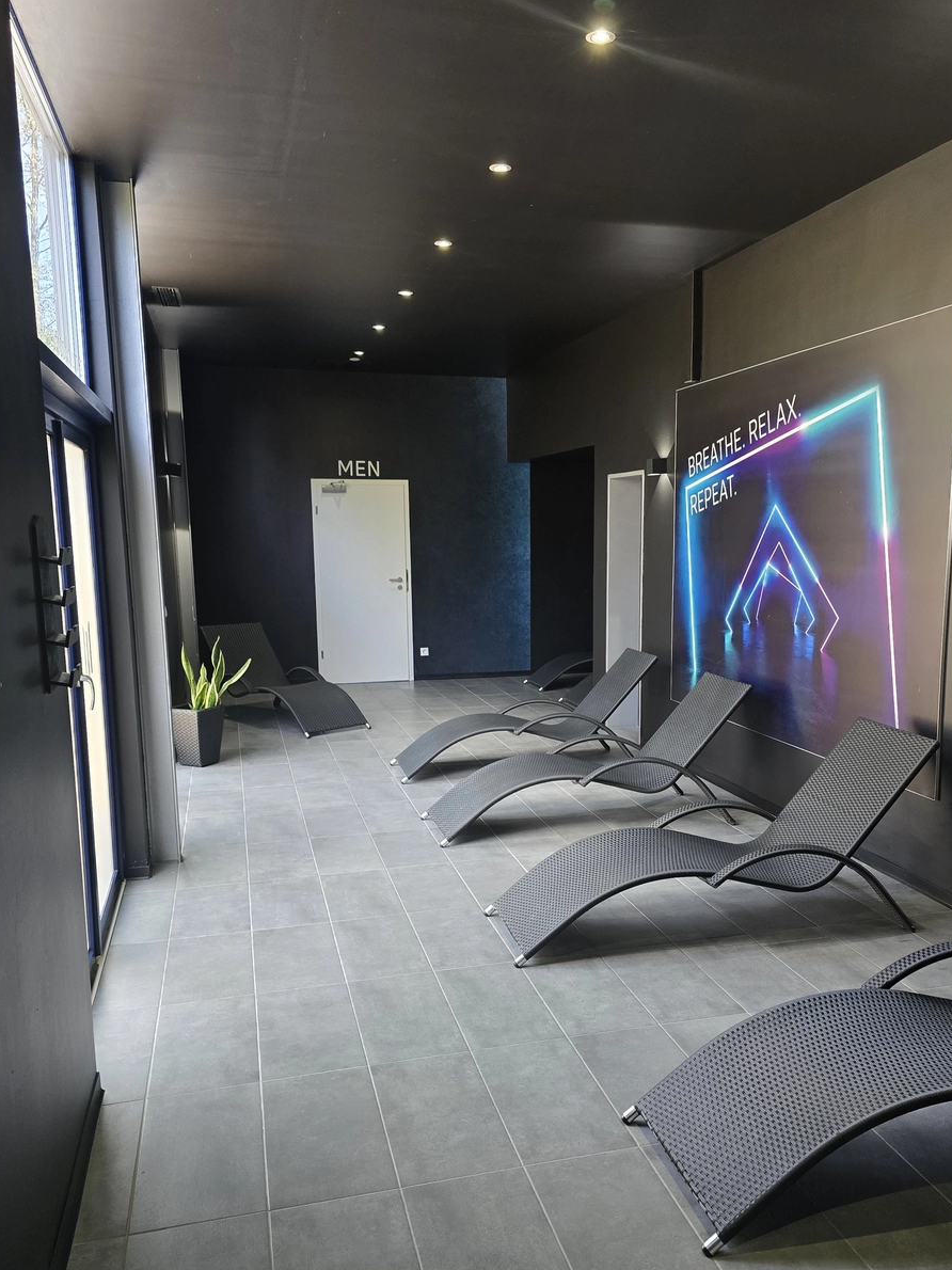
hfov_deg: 48.1
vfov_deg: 61.5
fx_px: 1064
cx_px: 538
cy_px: 696
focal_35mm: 29
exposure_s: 1/100
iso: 320
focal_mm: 6.3
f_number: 1.7
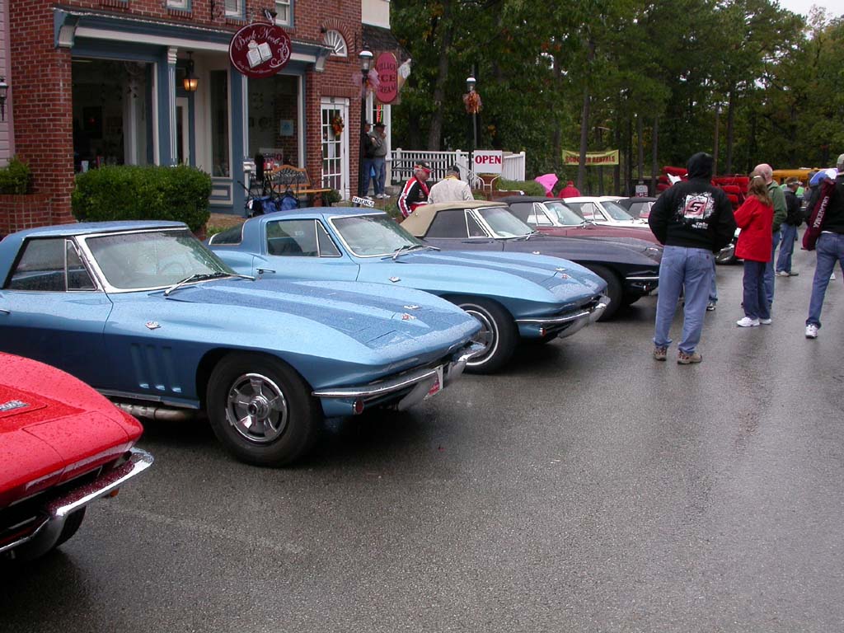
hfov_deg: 49.0
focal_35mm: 38
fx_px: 927
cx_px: 422
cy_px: 316
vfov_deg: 37.7
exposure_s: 1/170
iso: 100
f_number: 5.3
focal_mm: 7.85
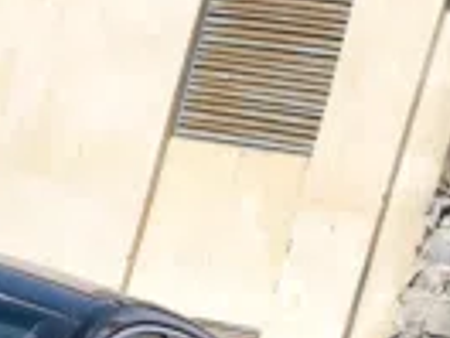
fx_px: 1768
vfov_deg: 10.0
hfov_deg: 13.8
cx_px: -194
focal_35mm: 136
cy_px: 717
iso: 50
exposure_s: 1/854
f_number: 1.65
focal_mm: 6.14
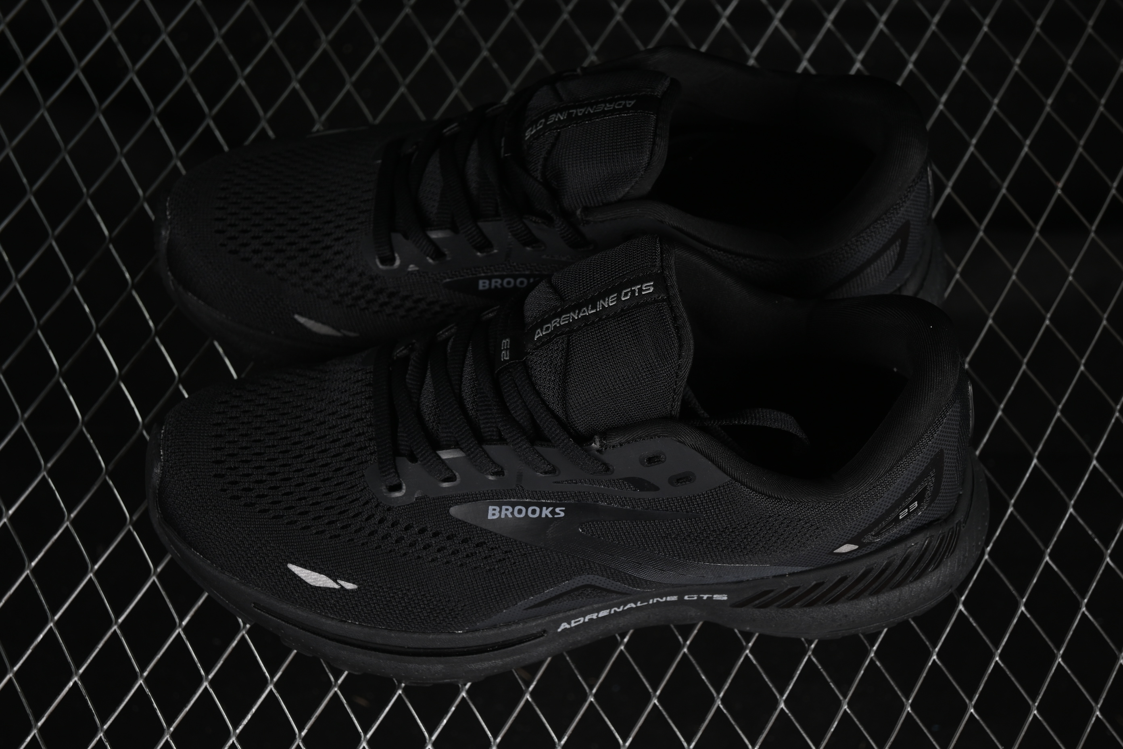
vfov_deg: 18.2
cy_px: 374
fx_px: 2339
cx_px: 562
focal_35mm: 75
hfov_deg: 27.0
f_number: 6.3
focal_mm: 50
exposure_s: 1/50
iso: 160
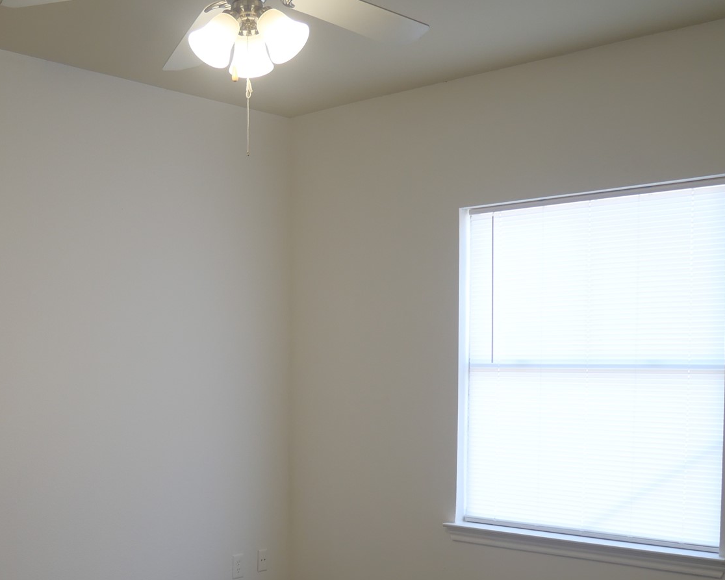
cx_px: 183
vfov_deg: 34.3
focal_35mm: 43
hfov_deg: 41.6
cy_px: 425
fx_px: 923
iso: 200
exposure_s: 1/40
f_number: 3.5
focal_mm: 12
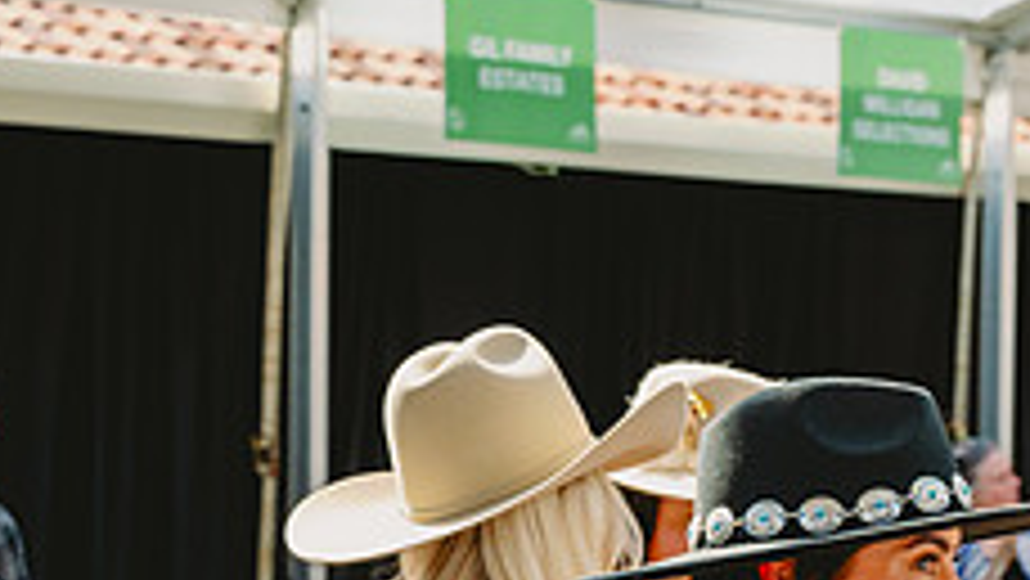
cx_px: 1205
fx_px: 4563
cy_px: 807
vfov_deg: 7.2
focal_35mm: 167
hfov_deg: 12.6
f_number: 5.6
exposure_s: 1/800
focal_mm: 63
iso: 500
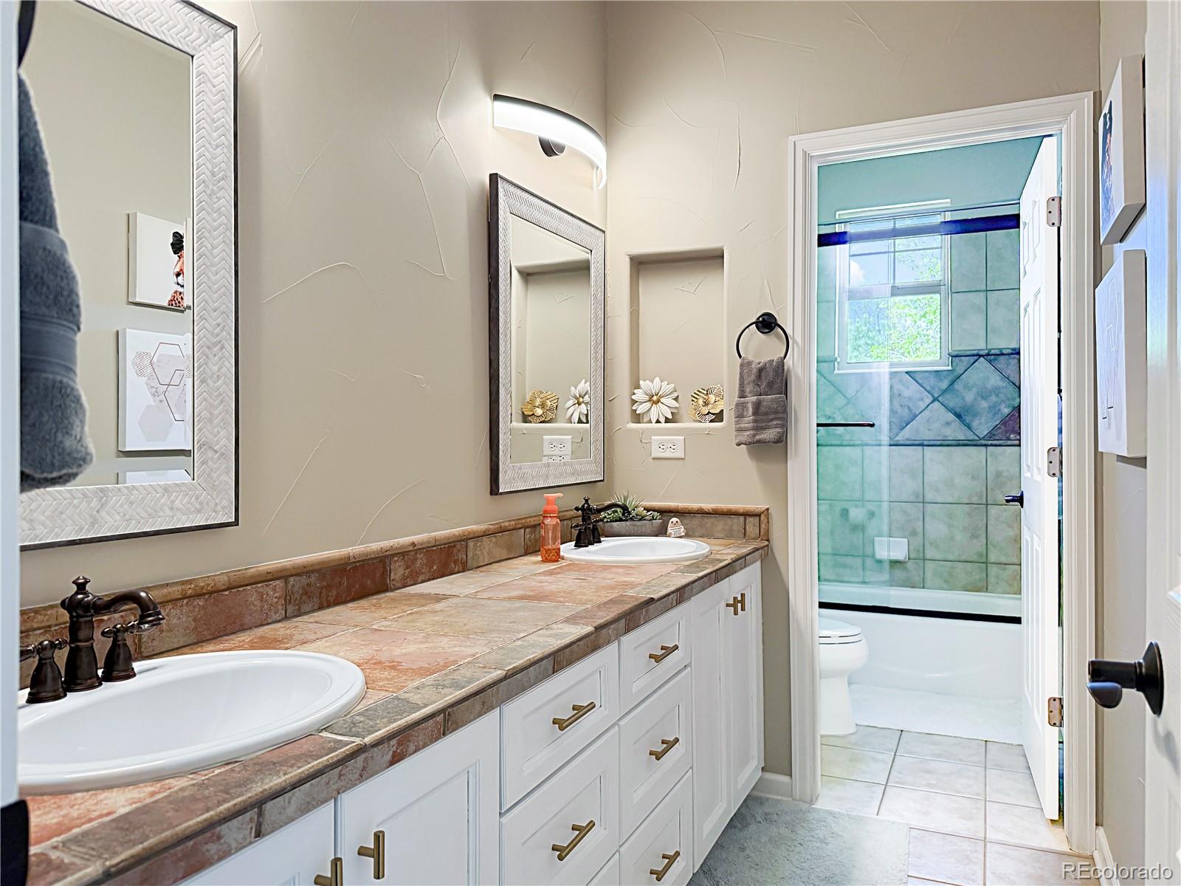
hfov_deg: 71.6
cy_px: 443
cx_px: 590
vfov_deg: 56.8
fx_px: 819
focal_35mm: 24
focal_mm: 6.76
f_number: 1.8
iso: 200
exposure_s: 1/160
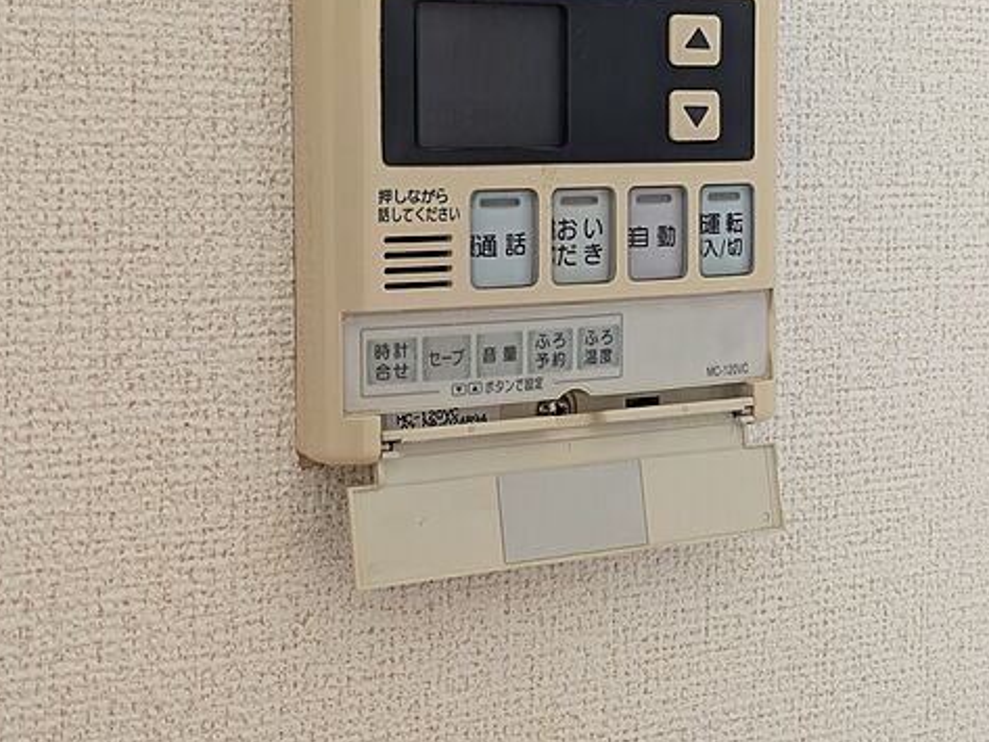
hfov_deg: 28.1
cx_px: 539
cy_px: 242
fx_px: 1972
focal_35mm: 69
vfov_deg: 21.2
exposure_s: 1/151
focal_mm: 5.43
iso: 57
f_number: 1.89
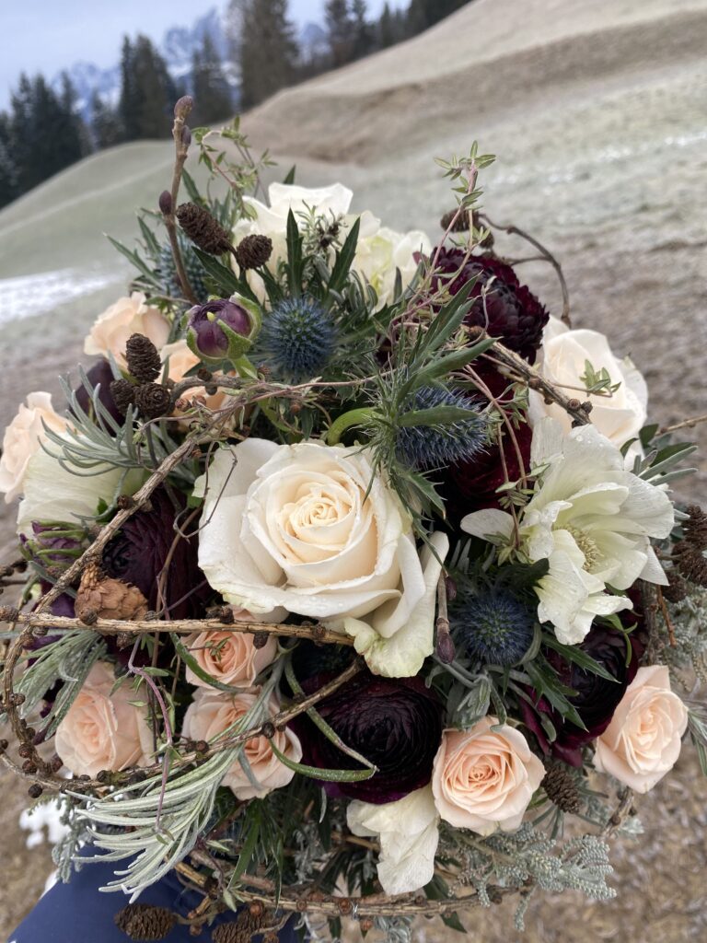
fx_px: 708
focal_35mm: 26
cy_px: 472
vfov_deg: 67.3
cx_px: 354
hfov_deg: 53.1
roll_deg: +5.8
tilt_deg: -24.2
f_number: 1.8
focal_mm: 4.25
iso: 50
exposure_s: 1/121
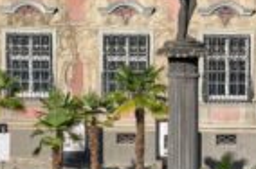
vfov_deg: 5.0
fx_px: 1923
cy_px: -124
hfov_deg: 7.6
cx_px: 222
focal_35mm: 271
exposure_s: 1/250
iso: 100
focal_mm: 50
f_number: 10
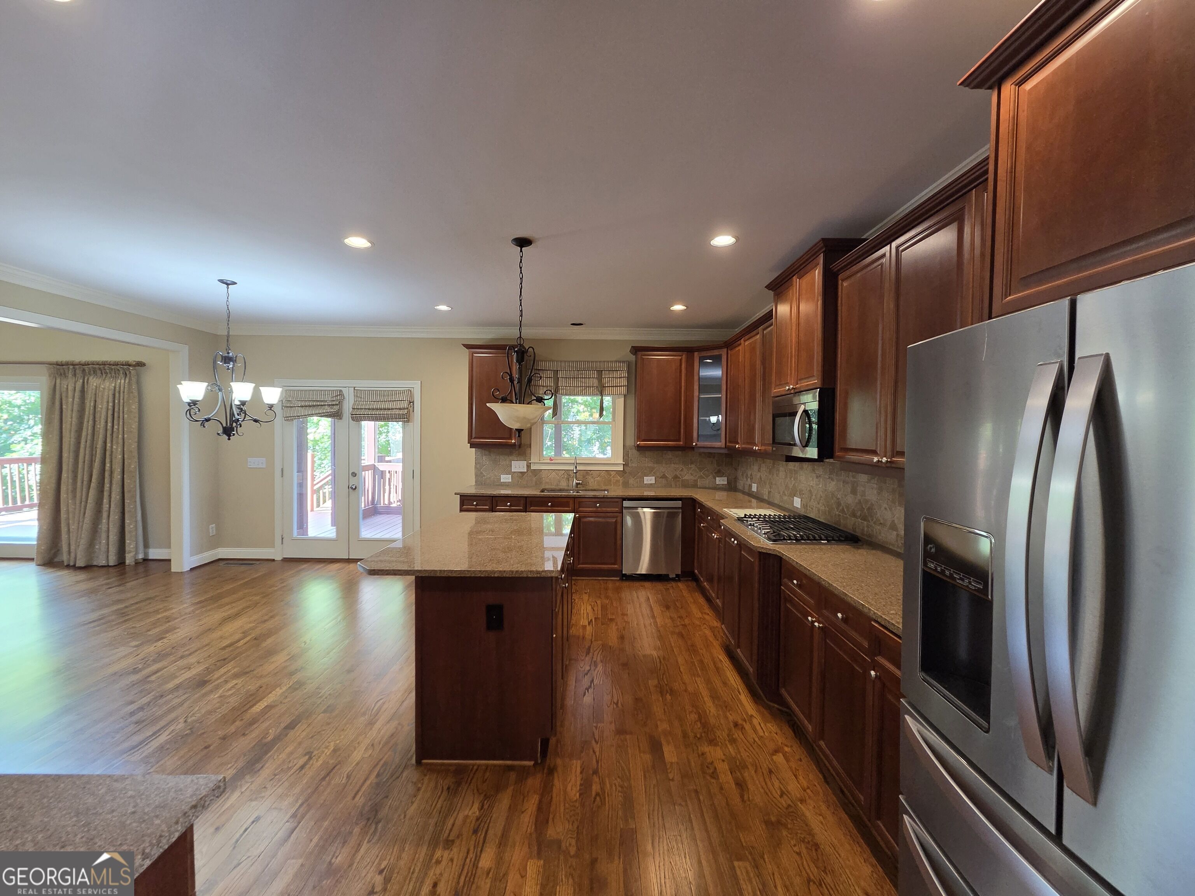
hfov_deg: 106.2
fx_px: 449
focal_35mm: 13
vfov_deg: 89.9
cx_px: 598
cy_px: 448
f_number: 2.2
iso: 320
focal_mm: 2.2
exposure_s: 1/60
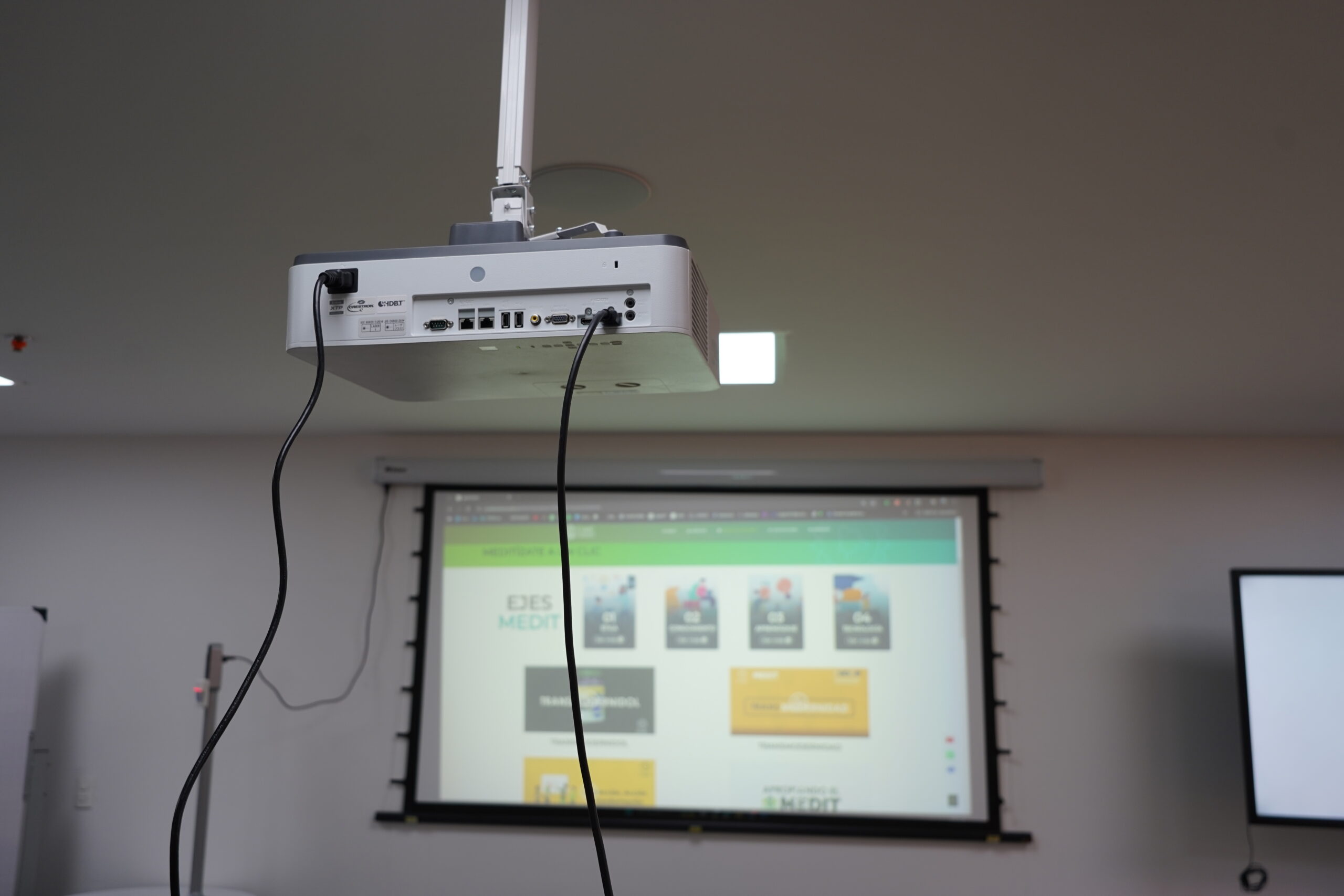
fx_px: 1195
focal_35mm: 32
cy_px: 448
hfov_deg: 58.7
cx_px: 672
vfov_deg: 41.1
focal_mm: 32
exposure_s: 1/60
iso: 200
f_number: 4.5
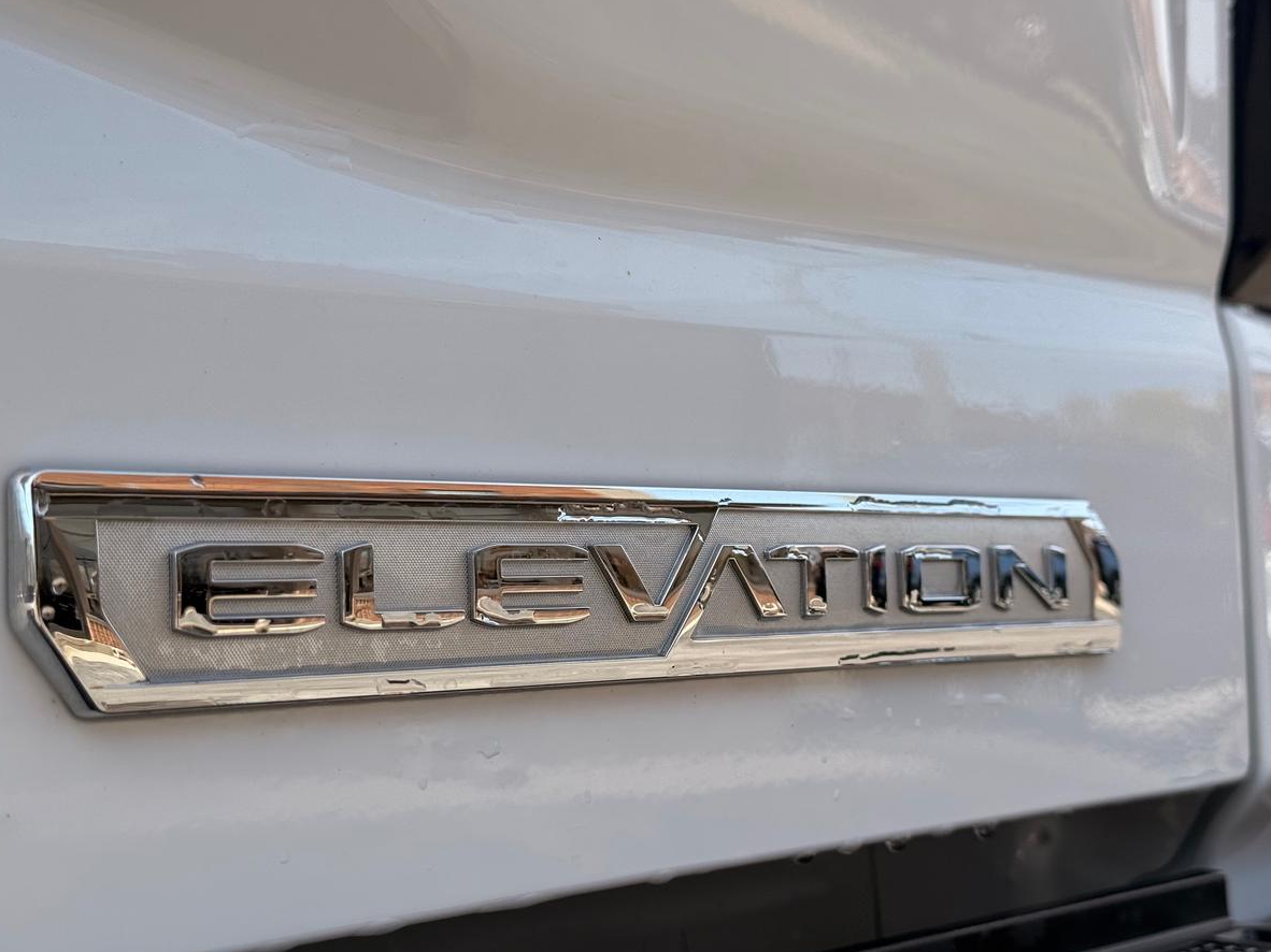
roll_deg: +0.4
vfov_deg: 28.0
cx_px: 592
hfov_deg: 36.8
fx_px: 1909
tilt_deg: +3.7
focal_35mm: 52
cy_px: 494
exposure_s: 1/3378
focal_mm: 6.76
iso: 100
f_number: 1.78
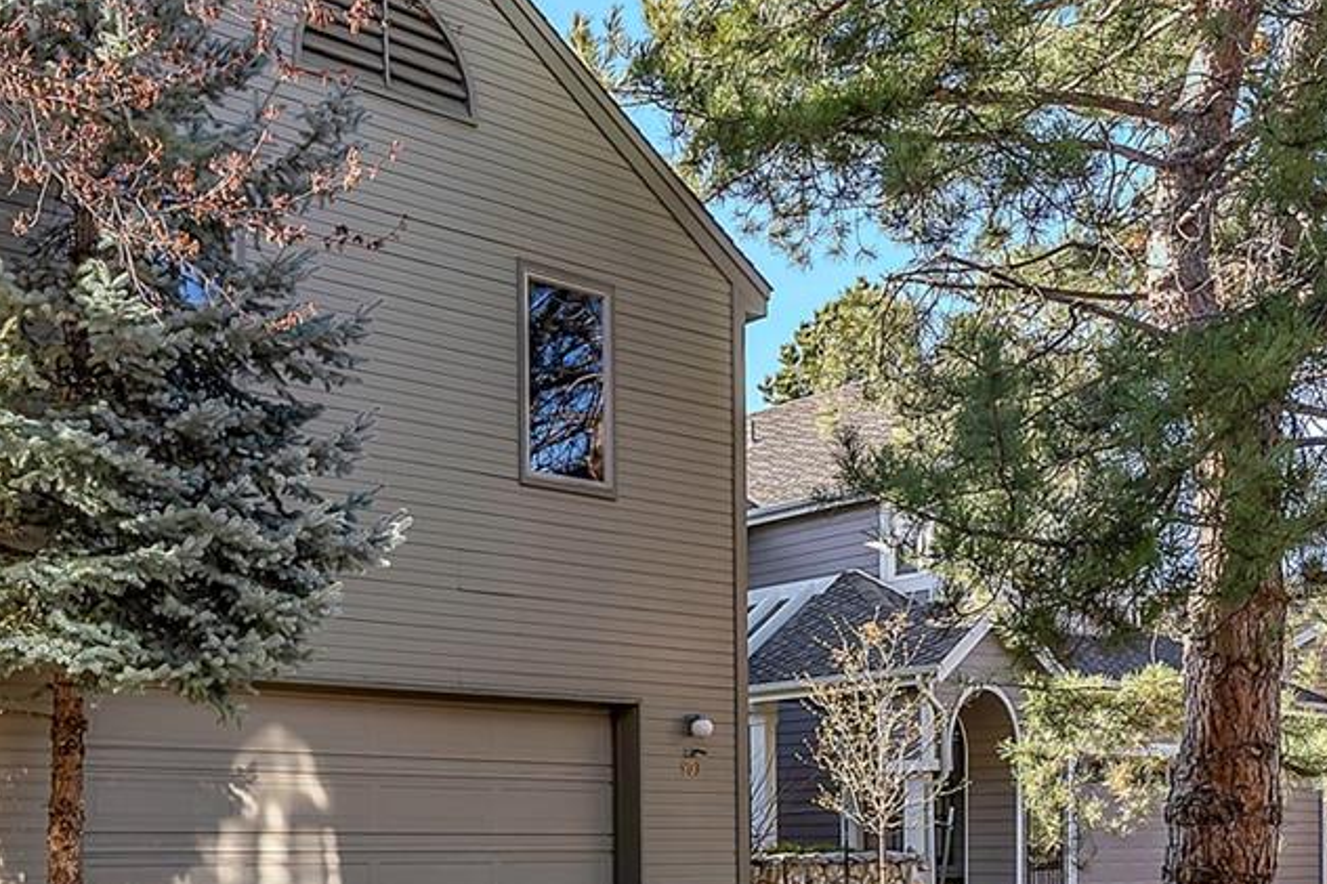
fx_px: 1428
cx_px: 94
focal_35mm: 39
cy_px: 760
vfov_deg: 33.0
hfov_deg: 44.6
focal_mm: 15.3
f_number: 8
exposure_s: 1/80
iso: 80
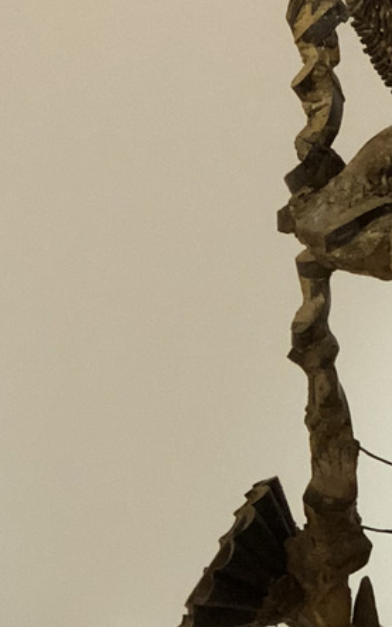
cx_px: 597
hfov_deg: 6.5
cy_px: 180
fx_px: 3400
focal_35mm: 199
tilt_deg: -10.4
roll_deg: +0.6
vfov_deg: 10.5
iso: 125
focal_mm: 6
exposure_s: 1/25
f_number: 2.4
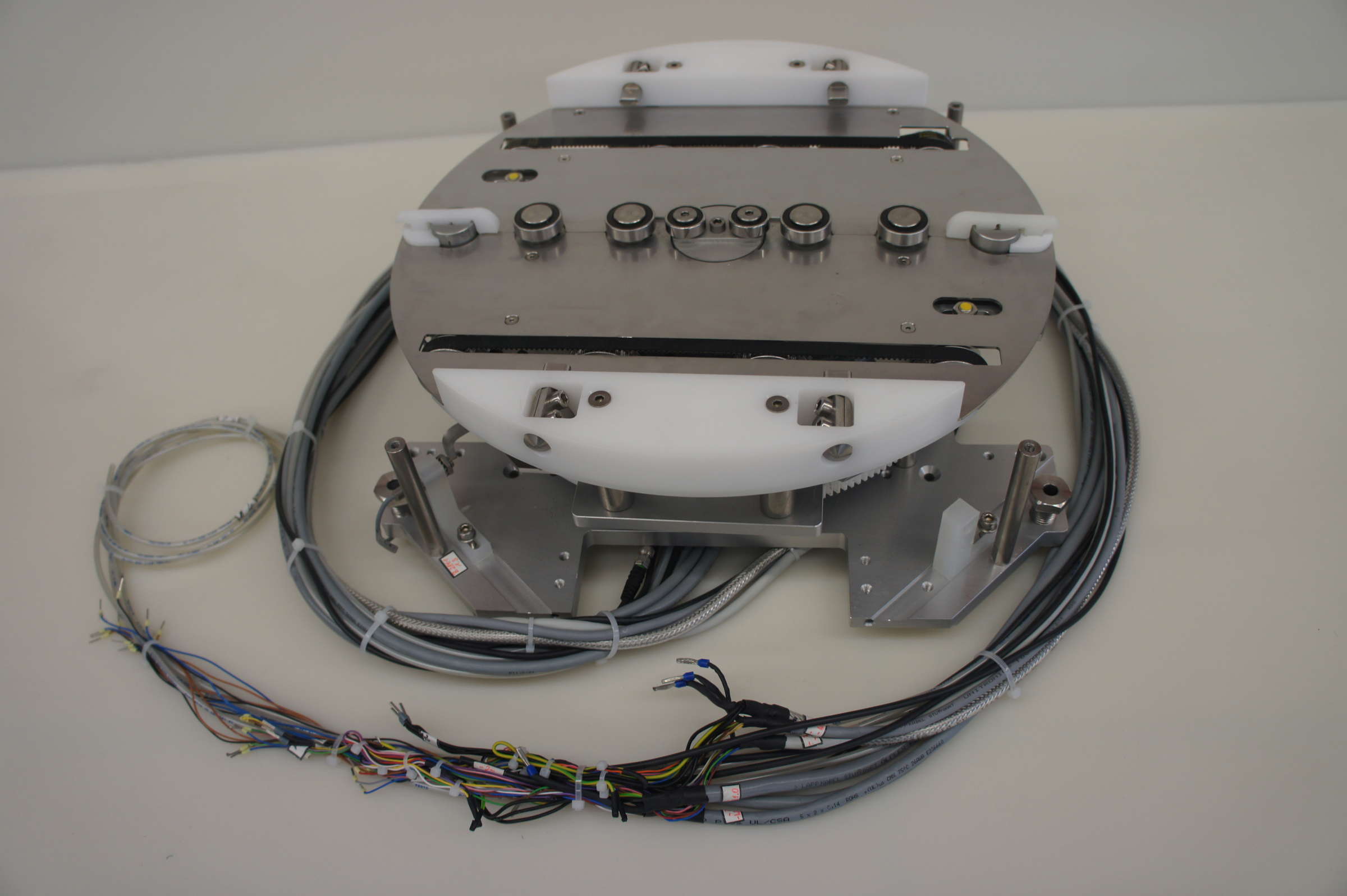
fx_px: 1010
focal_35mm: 27
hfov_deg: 67.4
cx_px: 674
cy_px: 448
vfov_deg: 47.9
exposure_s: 1/40
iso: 200
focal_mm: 18
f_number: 4
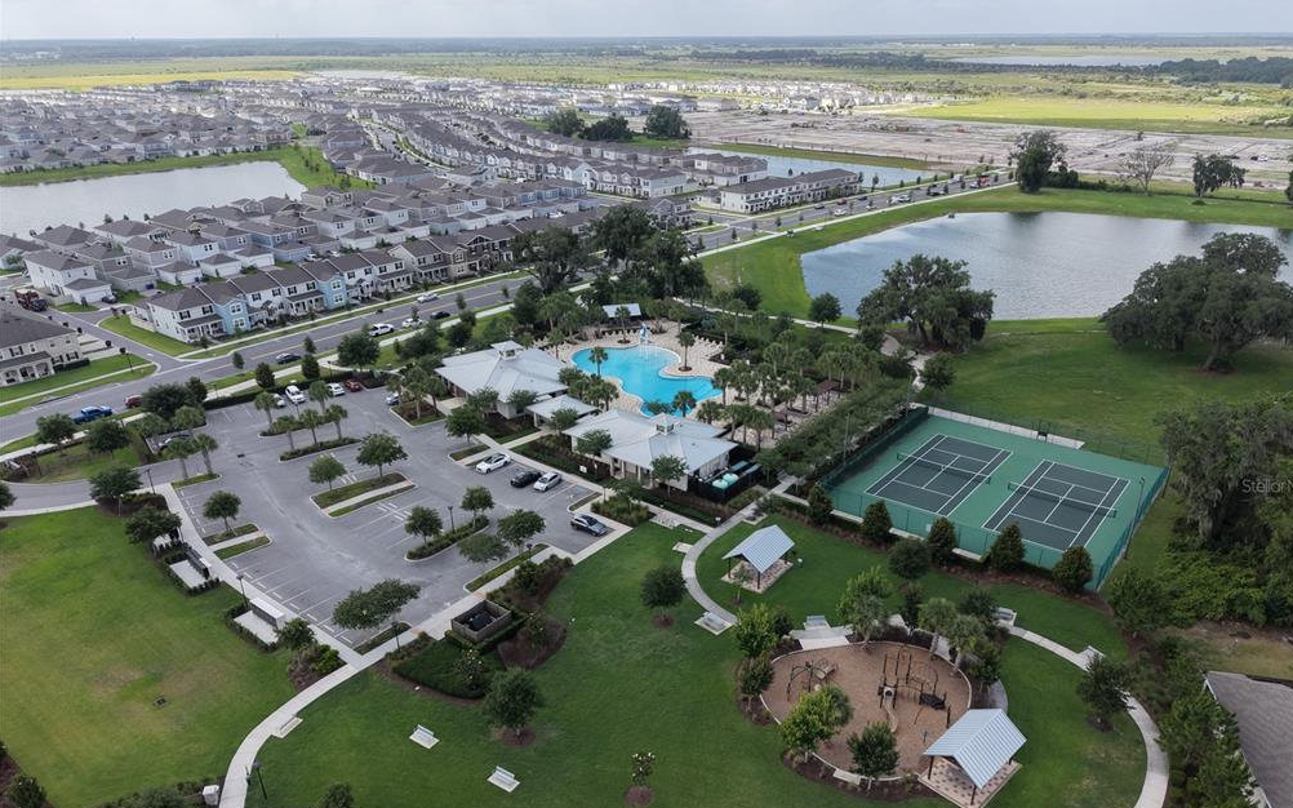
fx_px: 916
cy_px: 485
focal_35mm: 26
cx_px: 659
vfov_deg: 47.3
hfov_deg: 70.4
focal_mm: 8.67
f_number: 1.8
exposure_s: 1/3200
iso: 310
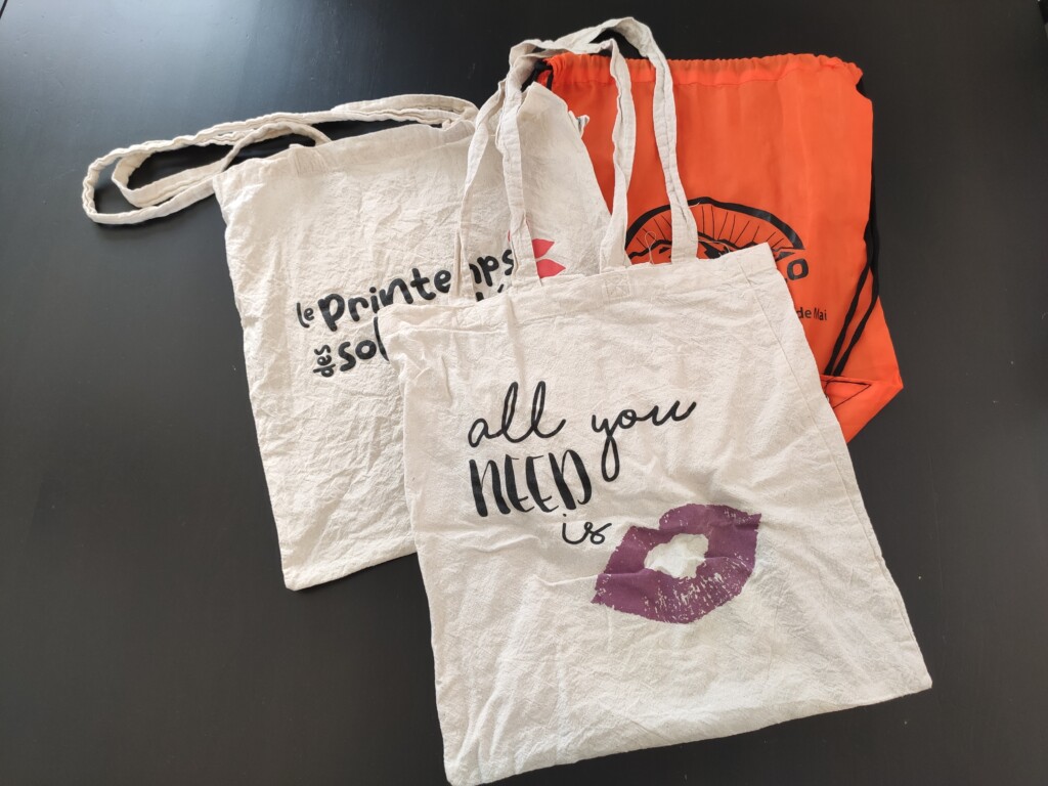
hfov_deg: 67.3
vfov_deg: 53.1
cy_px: 393
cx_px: 524
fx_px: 787
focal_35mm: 26
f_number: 1.75
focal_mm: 4.77
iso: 417
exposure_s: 1/50
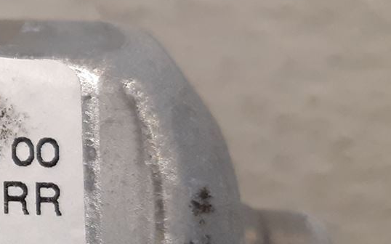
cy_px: 163
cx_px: -243
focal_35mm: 105
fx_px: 1119
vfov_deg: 12.4
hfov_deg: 17.3
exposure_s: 1/50
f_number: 1.7
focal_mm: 3.93
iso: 125
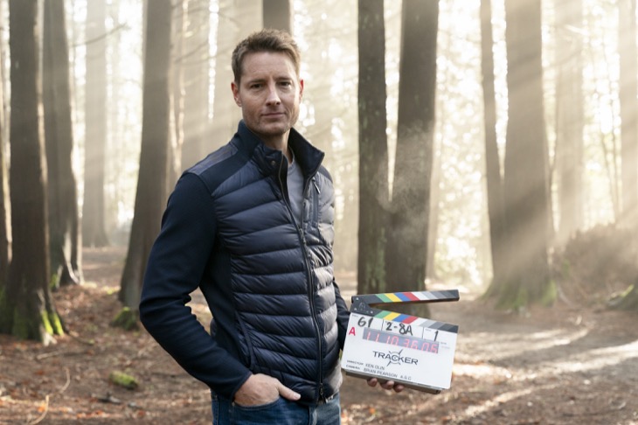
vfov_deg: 24.6
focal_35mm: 55
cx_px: 319
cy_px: 212
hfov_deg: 36.3
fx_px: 974
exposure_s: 1/200
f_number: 4.5
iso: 1600
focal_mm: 55
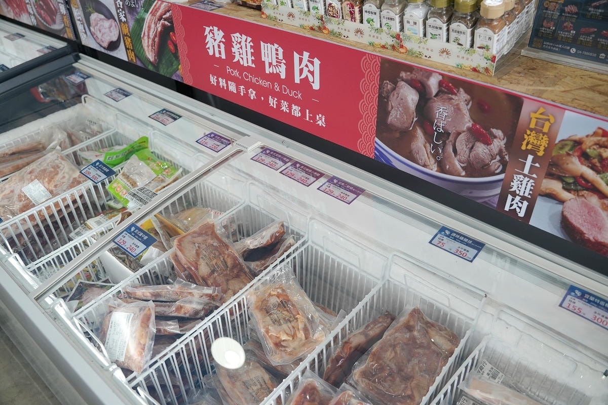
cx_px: 304
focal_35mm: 28
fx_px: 473
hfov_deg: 65.5
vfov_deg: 46.4
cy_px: 202
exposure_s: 1/160
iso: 800
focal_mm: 28
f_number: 4
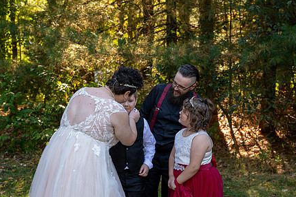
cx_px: 131
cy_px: 126
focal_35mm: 62
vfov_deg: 21.8
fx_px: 509
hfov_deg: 32.4
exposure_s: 1/200
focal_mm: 46
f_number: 4.5
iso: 640
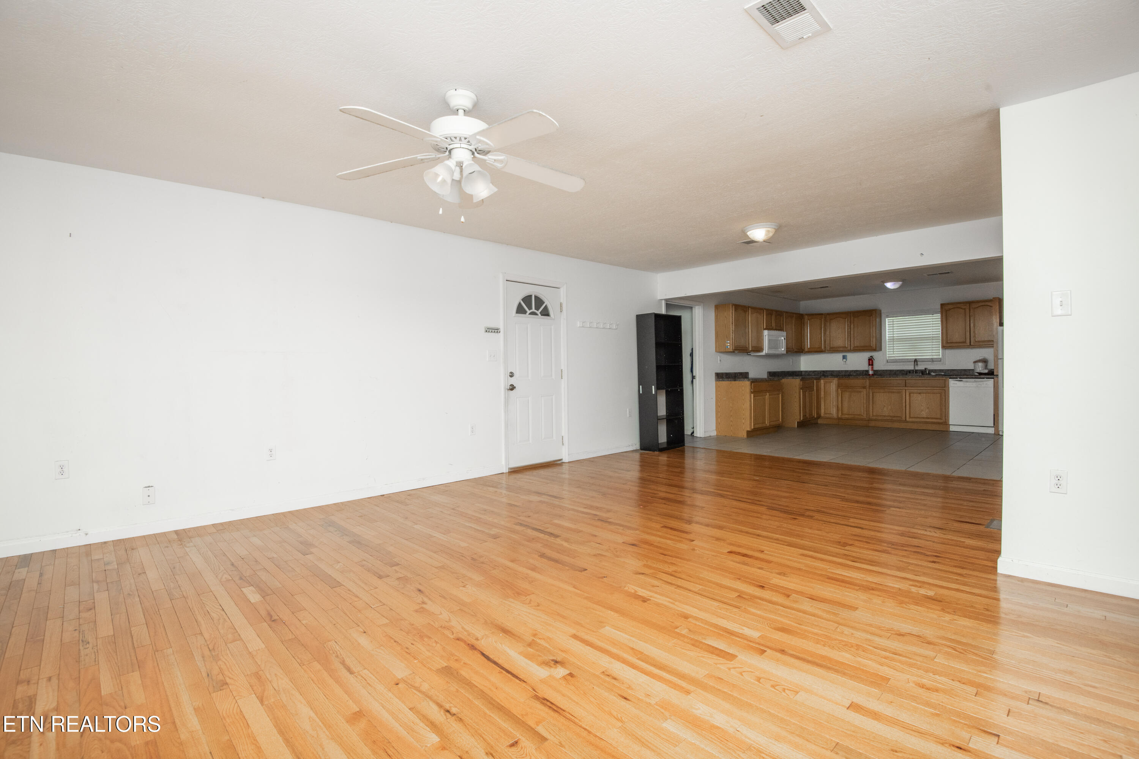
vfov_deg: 73.7
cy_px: 380
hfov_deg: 96.7
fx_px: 506
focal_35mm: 16
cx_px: 570
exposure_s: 1/250
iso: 400
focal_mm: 16
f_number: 9
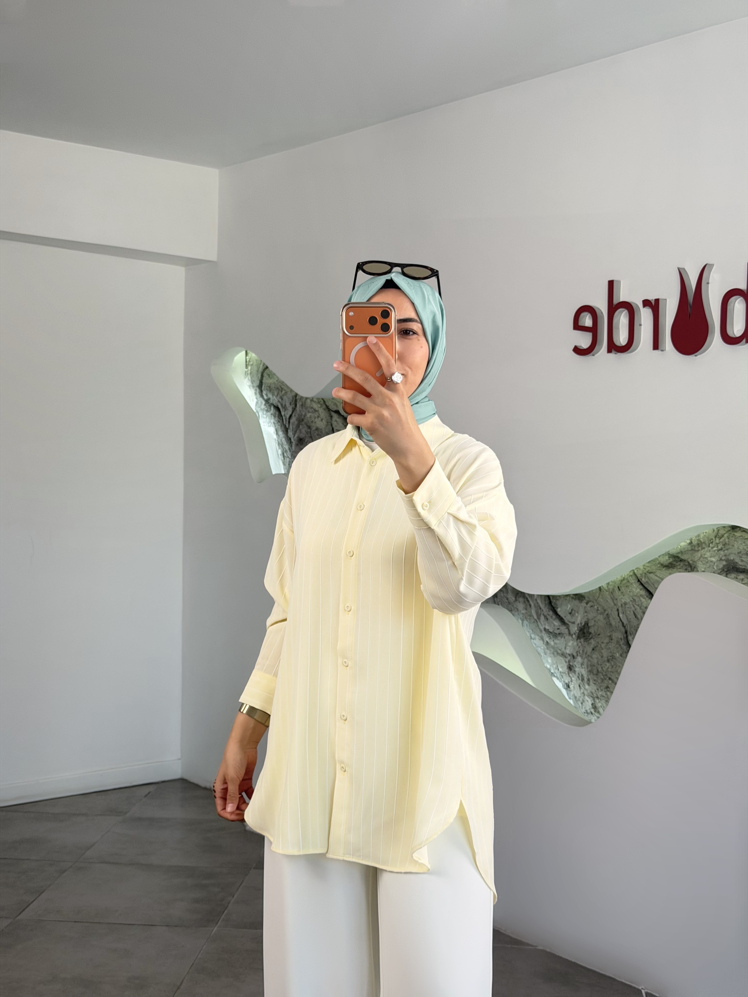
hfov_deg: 30.3
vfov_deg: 39.7
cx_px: 374
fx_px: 1383
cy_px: 498
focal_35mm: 48
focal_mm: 6.76
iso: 64
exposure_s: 1/162
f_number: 1.78
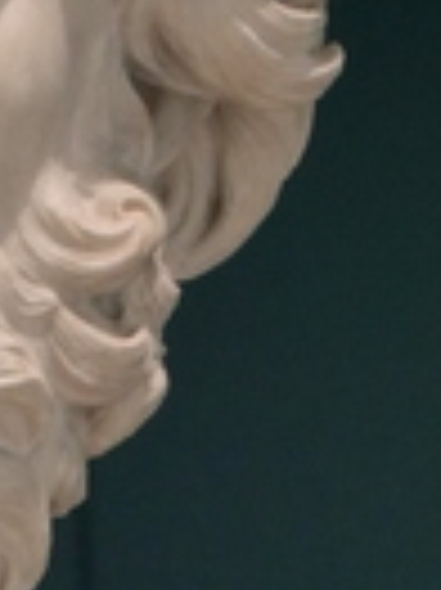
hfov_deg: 4.3
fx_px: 5836
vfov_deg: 5.8
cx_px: -477
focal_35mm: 343
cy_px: 667
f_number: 5.4
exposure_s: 1/20
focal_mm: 28
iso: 3200
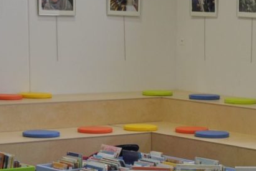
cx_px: 114
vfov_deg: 24.7
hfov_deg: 36.4
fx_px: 389
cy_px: 86
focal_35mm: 55
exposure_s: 1/60
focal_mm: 25
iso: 400
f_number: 4
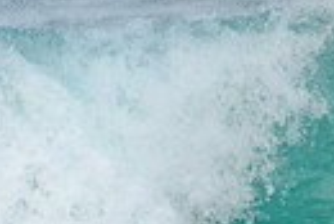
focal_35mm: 3566
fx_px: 33121
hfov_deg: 0.6
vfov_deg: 0.4
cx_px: -380
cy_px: 192
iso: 1250
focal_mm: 800
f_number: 11
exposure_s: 1/2000
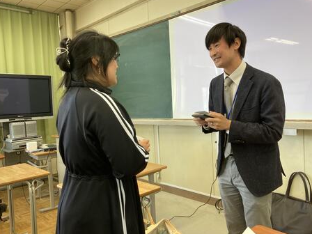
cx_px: 148
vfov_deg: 46.8
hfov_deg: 59.9
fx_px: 270
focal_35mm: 30
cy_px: 116
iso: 40
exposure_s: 1/60
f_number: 1.8
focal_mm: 4
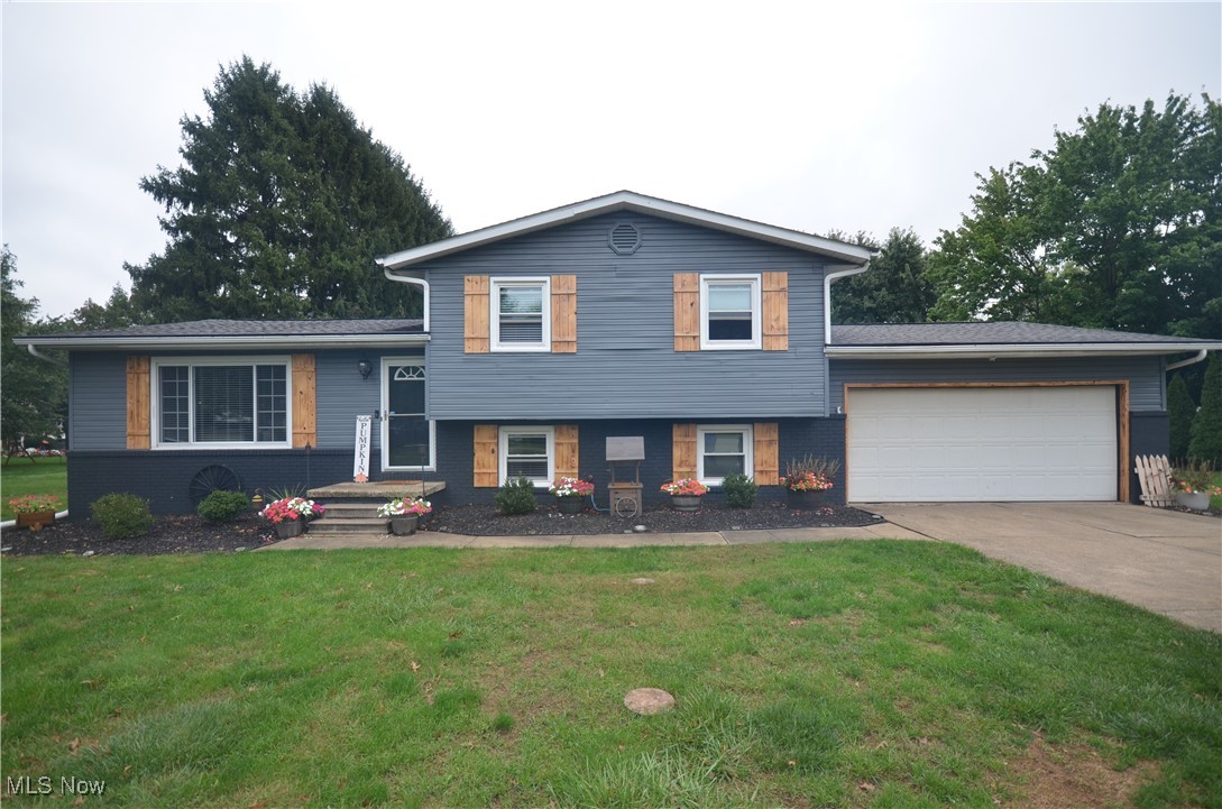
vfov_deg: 69.4
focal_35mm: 17
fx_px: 584
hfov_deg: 92.6
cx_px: 611
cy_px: 404
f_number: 6.3
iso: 200
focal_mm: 11.5
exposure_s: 1/160
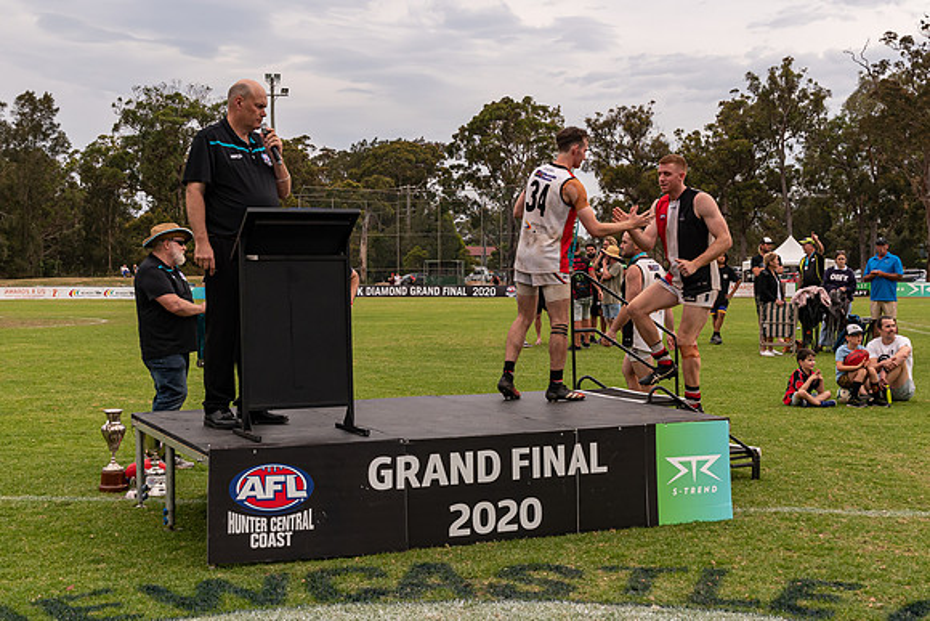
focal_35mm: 48
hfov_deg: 40.8
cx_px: 490
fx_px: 1249
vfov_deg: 27.9
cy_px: 294
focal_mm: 27
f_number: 6.3
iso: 400
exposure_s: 1/400
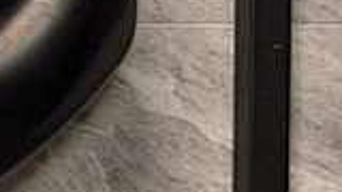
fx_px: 1605
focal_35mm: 177
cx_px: -519
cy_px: -109
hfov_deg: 10.3
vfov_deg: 6.7
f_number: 1.78
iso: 200
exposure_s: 1/100
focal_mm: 6.76
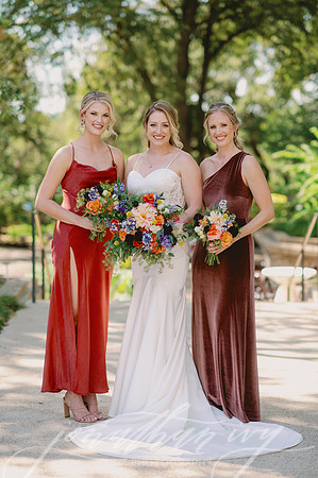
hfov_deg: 16.0
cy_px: 239
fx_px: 1129
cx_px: 159
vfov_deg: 23.9
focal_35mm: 85
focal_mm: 85
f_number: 2.2
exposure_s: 1/640
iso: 100
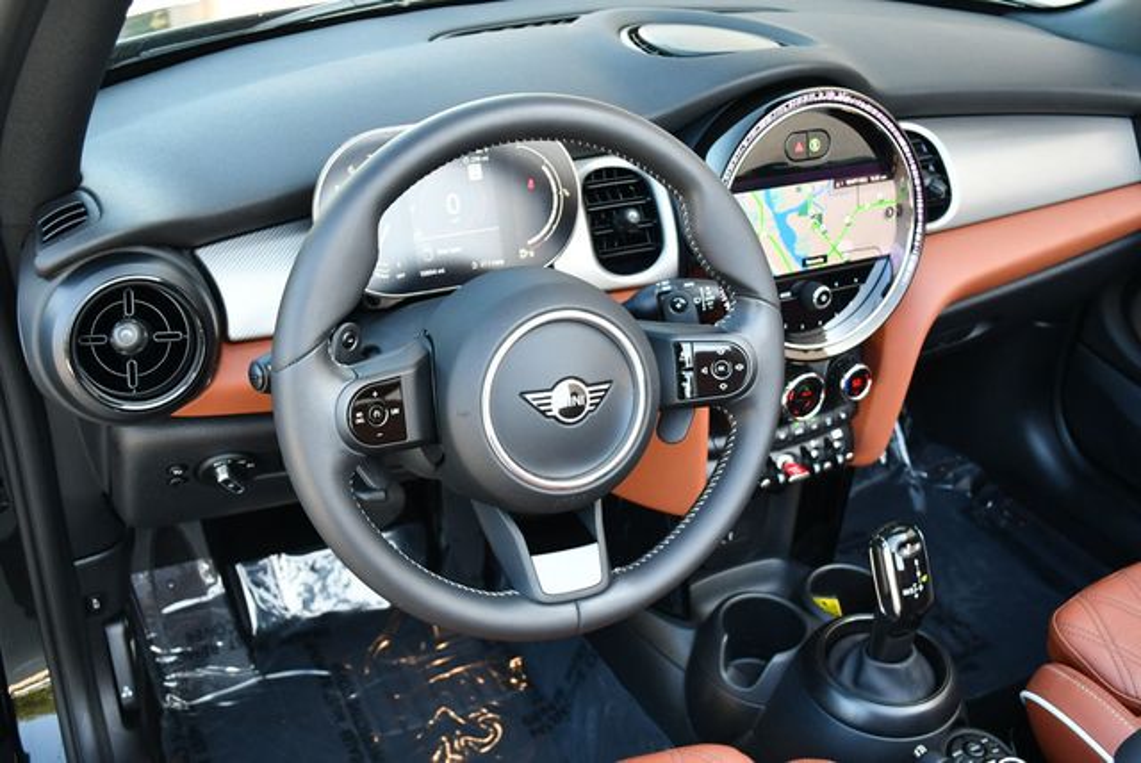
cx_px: 570
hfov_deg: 53.1
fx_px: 1142
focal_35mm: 36
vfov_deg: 36.9
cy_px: 382
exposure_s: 1/250
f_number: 3.5
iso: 720
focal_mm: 18
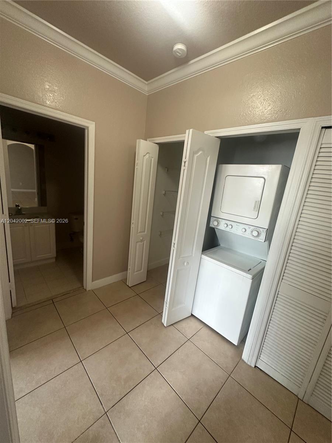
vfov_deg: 102.1
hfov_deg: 85.7
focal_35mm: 14
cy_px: 222
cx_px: 166
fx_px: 179
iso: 320
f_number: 2.2
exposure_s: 1/120
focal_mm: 2.22
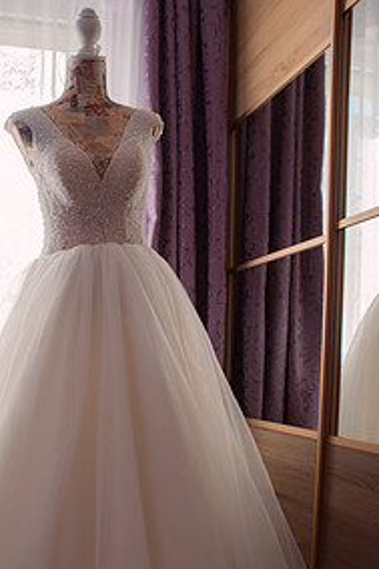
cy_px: 415
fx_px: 601
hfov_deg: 34.5
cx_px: 108
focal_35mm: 38
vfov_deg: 49.1
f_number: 4
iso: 400
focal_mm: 24
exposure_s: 1/250
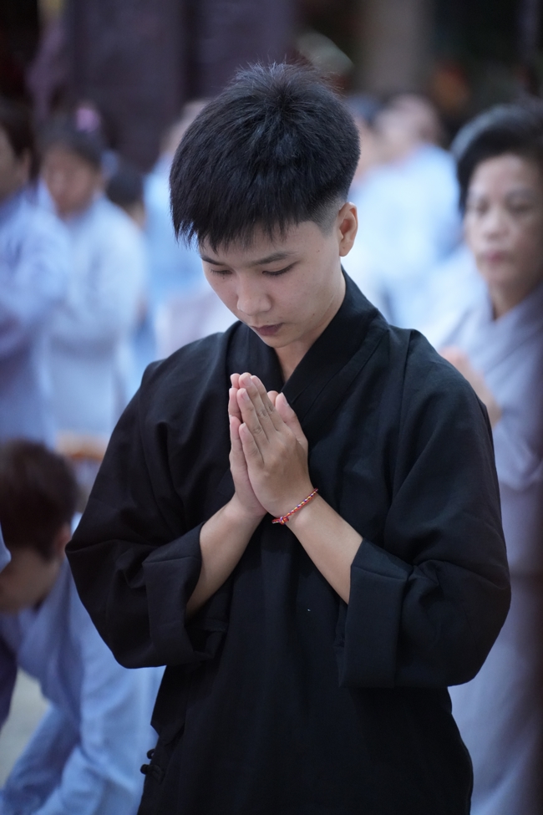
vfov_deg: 13.7
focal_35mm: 150
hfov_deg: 9.1
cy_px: 408
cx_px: 272
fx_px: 3393
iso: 8000
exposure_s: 1/125
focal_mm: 150
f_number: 2.8
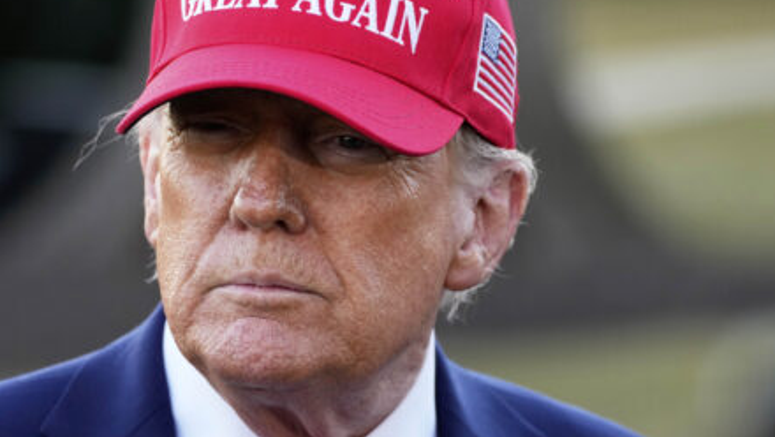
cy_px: 211
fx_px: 6785
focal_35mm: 330
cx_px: 284
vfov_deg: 3.7
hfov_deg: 6.5
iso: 1250
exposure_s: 1/500
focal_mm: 215
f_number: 5.6
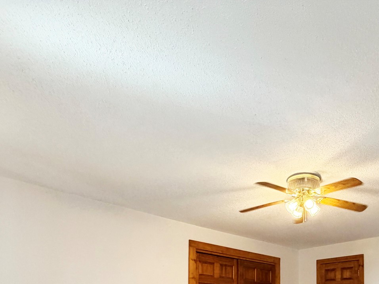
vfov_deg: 39.4
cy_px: 303
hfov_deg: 58.3
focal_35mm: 30
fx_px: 328
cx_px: 260
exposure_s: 1/120
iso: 250
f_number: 2.2
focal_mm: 2.22
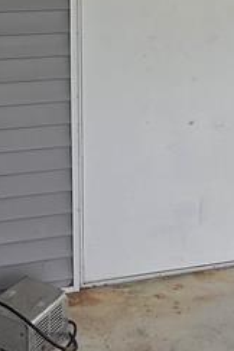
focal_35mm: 57
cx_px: 88
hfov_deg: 23.7
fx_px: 556
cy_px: 6
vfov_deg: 32.4
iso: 160
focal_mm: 2.2
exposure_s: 1/1000
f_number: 2.2
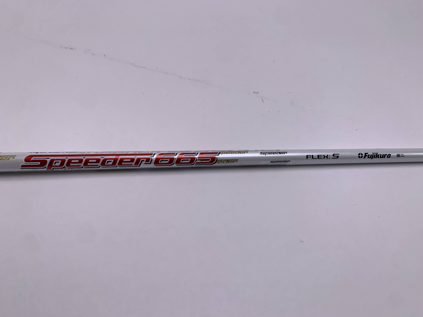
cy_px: 158
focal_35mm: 26
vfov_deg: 53.1
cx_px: 212
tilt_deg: -51.2
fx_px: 318
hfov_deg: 67.3
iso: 25
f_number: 1.8
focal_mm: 4.25
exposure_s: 1/510
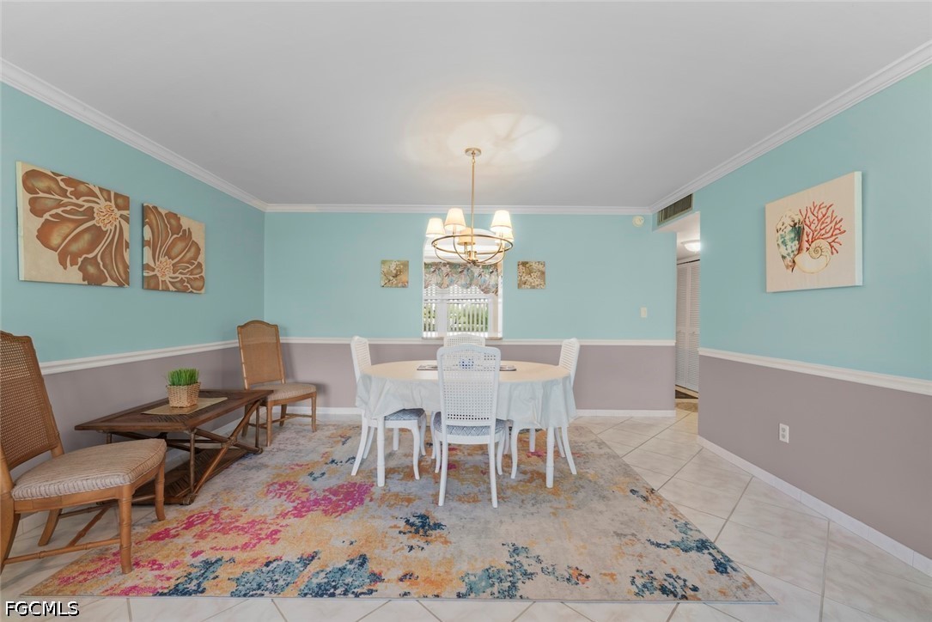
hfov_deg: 100.4
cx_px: 466
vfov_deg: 77.4
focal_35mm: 15
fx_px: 388
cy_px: 311
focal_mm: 15
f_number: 11
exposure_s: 2.5
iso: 400
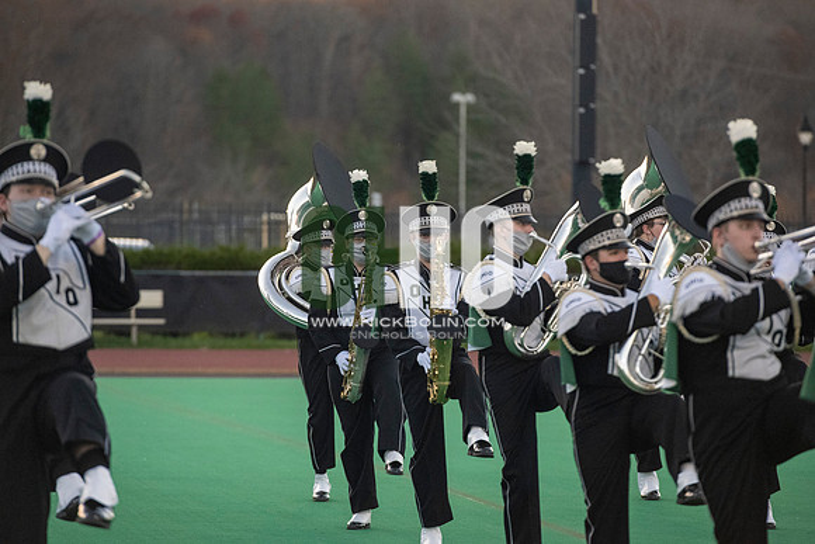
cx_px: 408
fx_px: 4529
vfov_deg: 6.9
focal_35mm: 200
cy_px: 272
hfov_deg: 10.3
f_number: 4.5
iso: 5000
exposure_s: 1/5000
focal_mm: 200
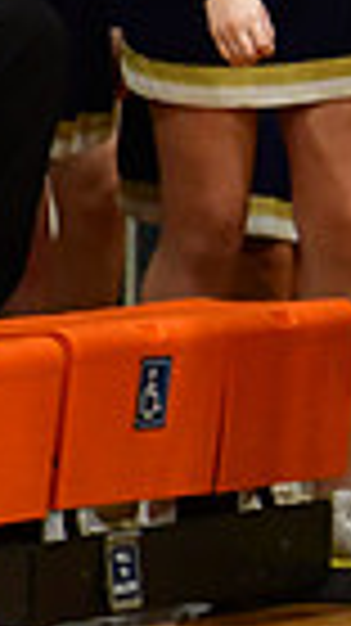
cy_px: -209
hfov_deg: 0.9
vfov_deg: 1.6
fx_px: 21781
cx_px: 1166
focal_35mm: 1314
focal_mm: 200
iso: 4000
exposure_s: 1/500
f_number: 3.5
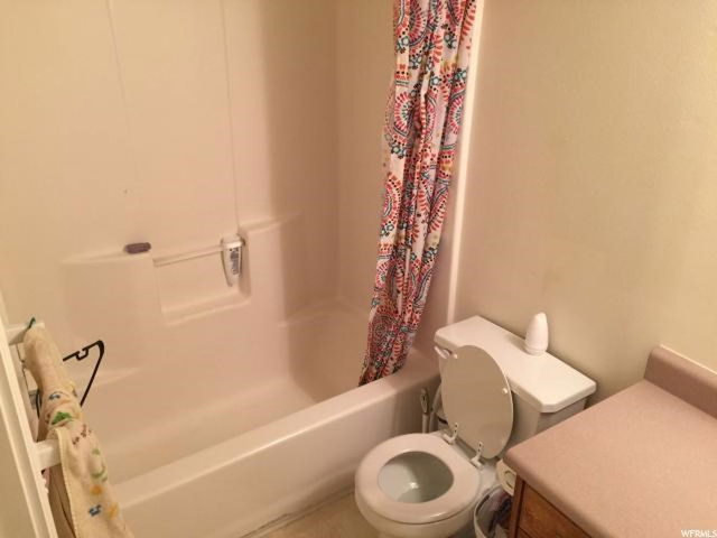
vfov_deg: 48.2
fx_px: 601
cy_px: 269
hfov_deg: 61.7
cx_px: 358
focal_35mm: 29
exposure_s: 1/15
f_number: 2.2
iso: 64
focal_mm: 4.15
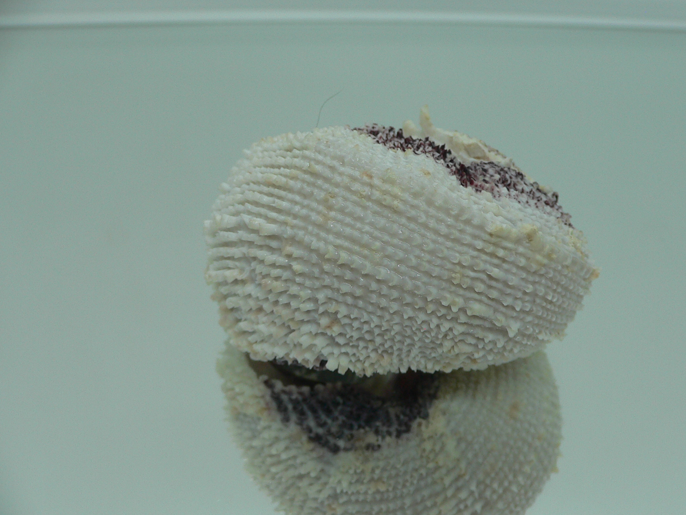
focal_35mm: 40
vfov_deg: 36.0
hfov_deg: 46.7
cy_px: 271
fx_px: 793
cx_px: 381
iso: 80
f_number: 2.8
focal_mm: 4.6
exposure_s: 1/60
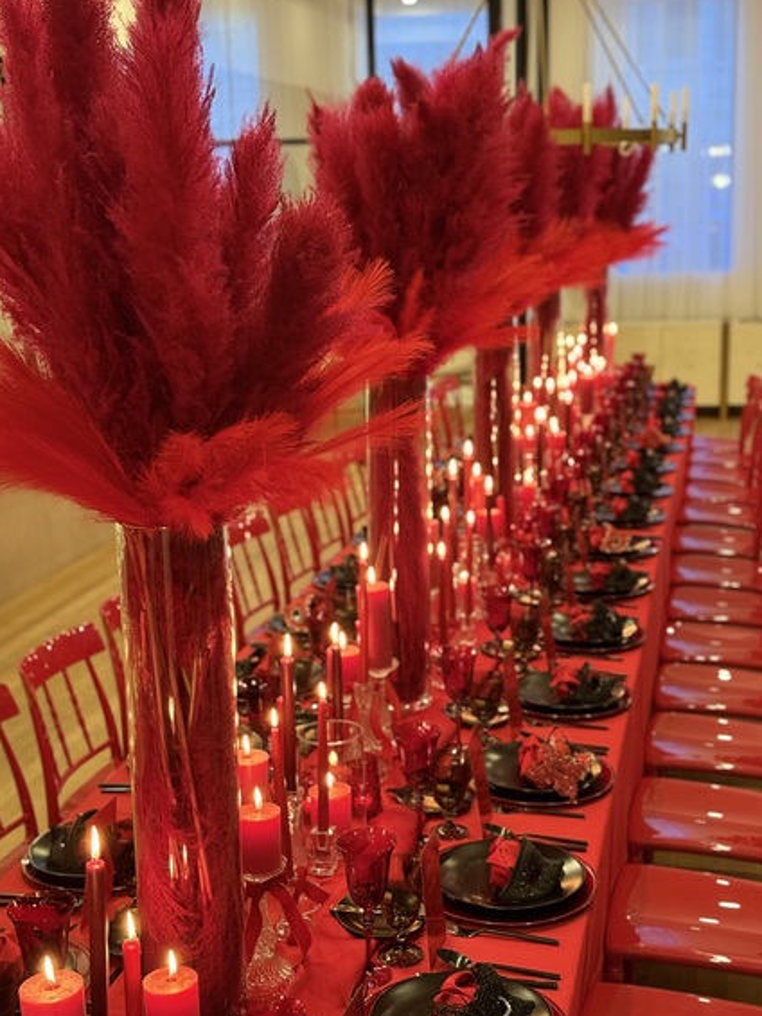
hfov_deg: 28.6
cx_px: 399
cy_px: 516
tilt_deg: -11.8
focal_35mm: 51
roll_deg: +1.6
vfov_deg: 37.5
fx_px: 1496
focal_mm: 6.76
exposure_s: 1/30
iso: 500
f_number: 1.78
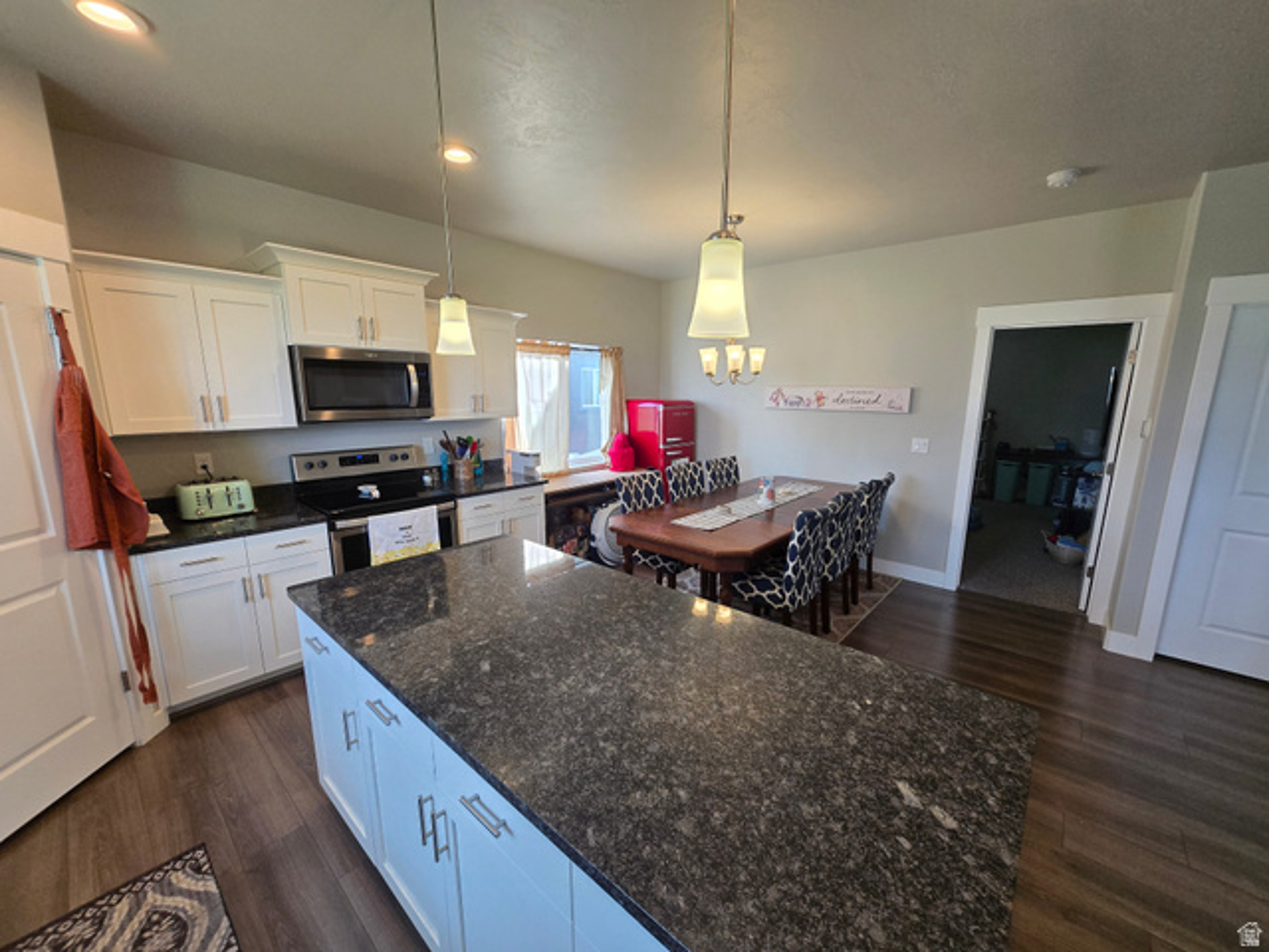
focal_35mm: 13
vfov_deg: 89.9
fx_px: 477
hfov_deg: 106.2
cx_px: 634
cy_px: 476
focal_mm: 1.7
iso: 80
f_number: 2.2
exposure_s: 1/60
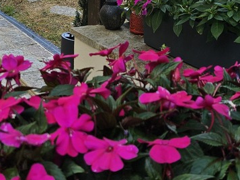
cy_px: -71
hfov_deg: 28.9
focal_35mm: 66
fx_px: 458
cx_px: 60
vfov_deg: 19.9
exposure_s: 1/358
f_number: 1.8
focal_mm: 5.4
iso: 25
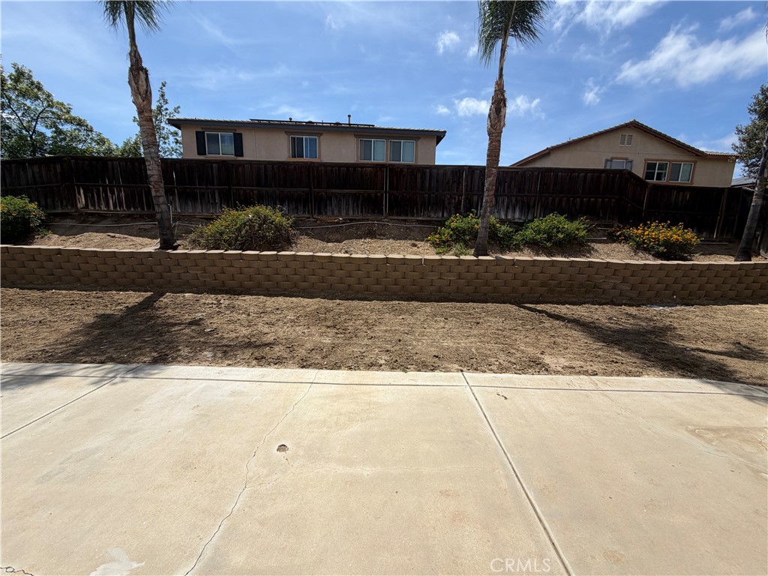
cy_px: 288
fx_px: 311
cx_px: 384
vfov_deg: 85.7
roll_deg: -0.6
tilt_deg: -9.8
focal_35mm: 14
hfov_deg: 102.1
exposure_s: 1/1189
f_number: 2.2
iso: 20
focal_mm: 2.22
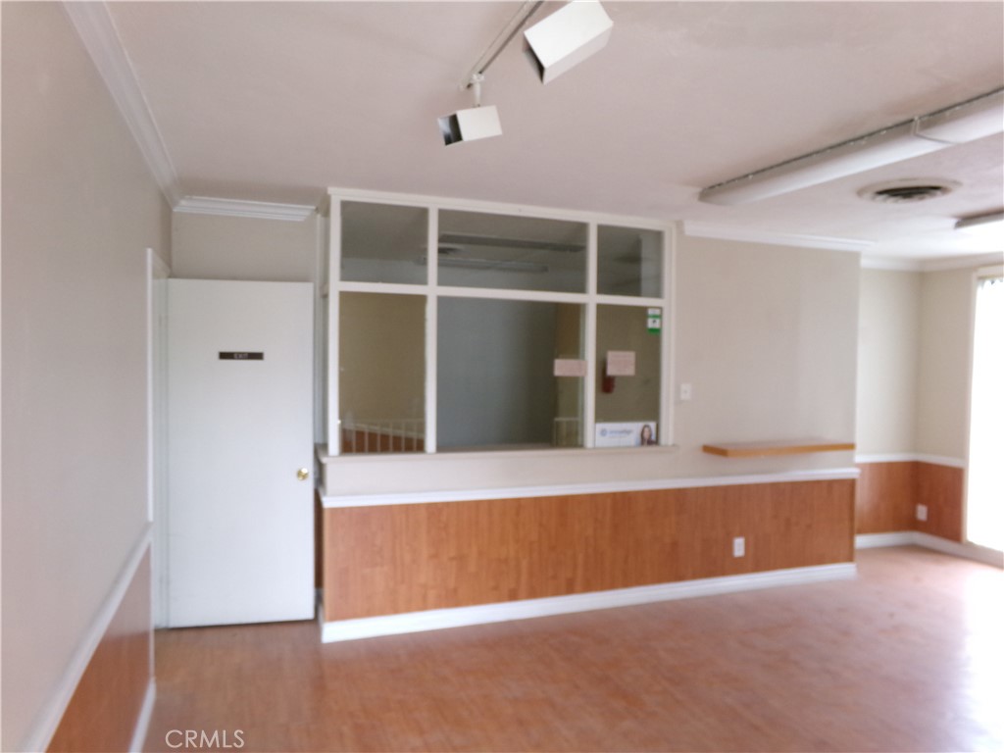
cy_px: 376
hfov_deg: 71.6
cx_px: 502
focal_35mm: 24
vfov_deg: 56.8
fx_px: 696
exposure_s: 1/26
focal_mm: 4.3
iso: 200
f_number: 3.7
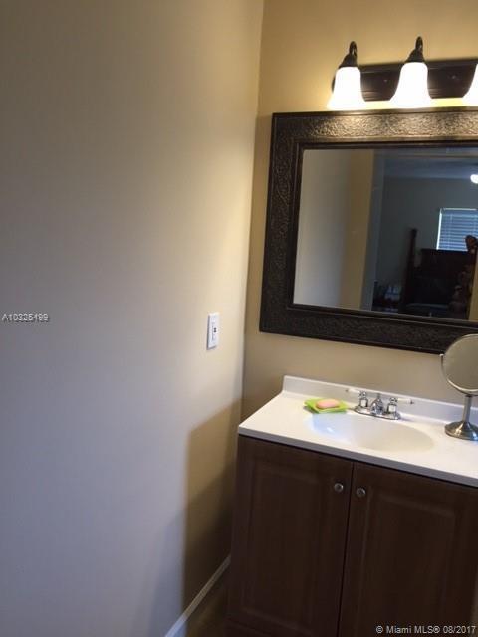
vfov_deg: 61.7
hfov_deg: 48.2
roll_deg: -2.0
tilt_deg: -7.8
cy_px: 318
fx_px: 534
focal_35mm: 29
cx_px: 239
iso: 32
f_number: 2.2
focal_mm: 4.15
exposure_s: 1/30
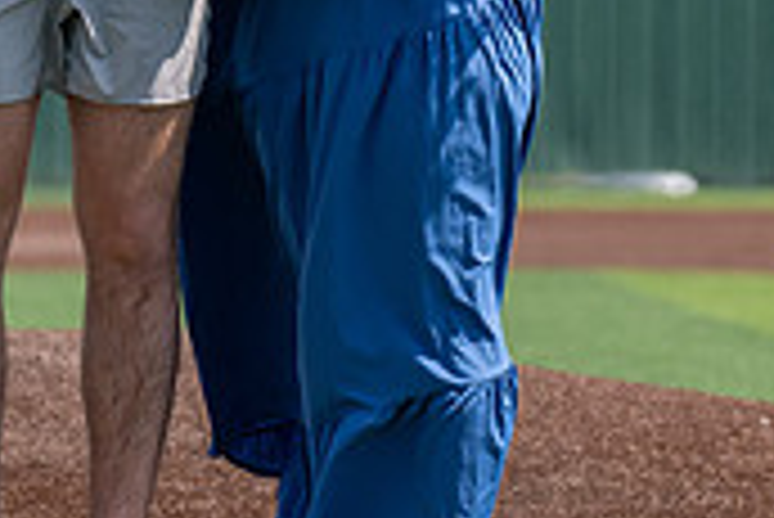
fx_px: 11985
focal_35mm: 557
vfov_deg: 2.5
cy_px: -46
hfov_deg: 3.7
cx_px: 59
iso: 100
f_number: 2.8
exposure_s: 1/1600
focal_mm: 117
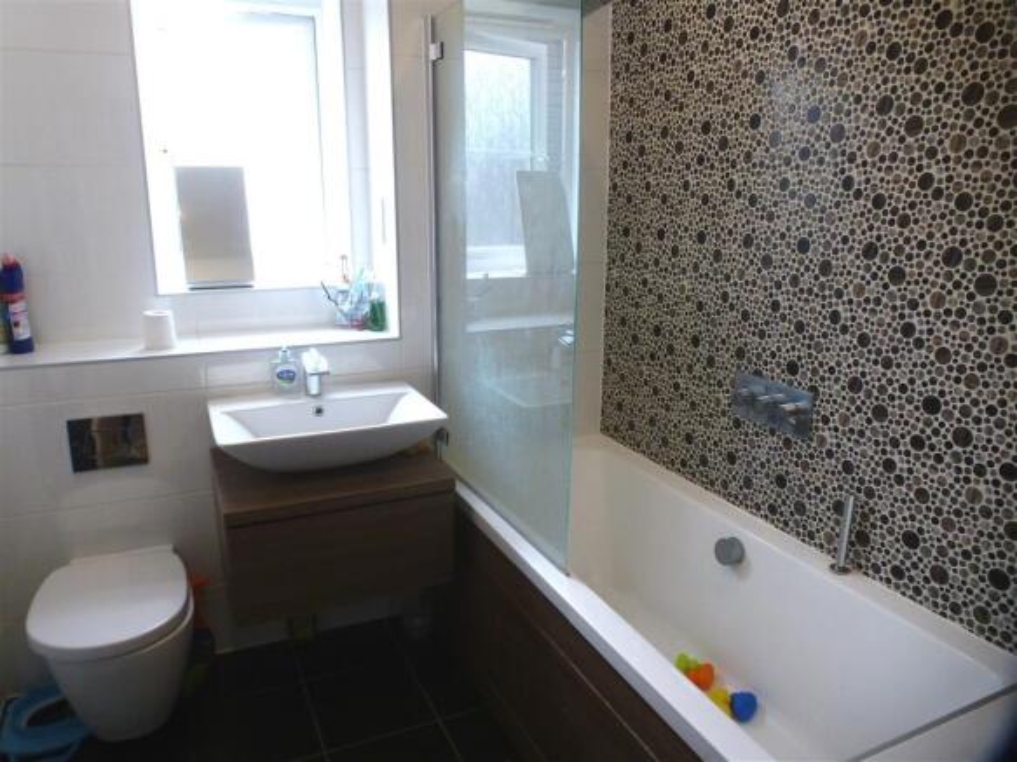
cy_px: 381
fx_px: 705
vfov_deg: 56.8
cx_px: 508
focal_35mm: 24
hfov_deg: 71.6
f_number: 3.3
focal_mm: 4.3
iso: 400
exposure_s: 1/60
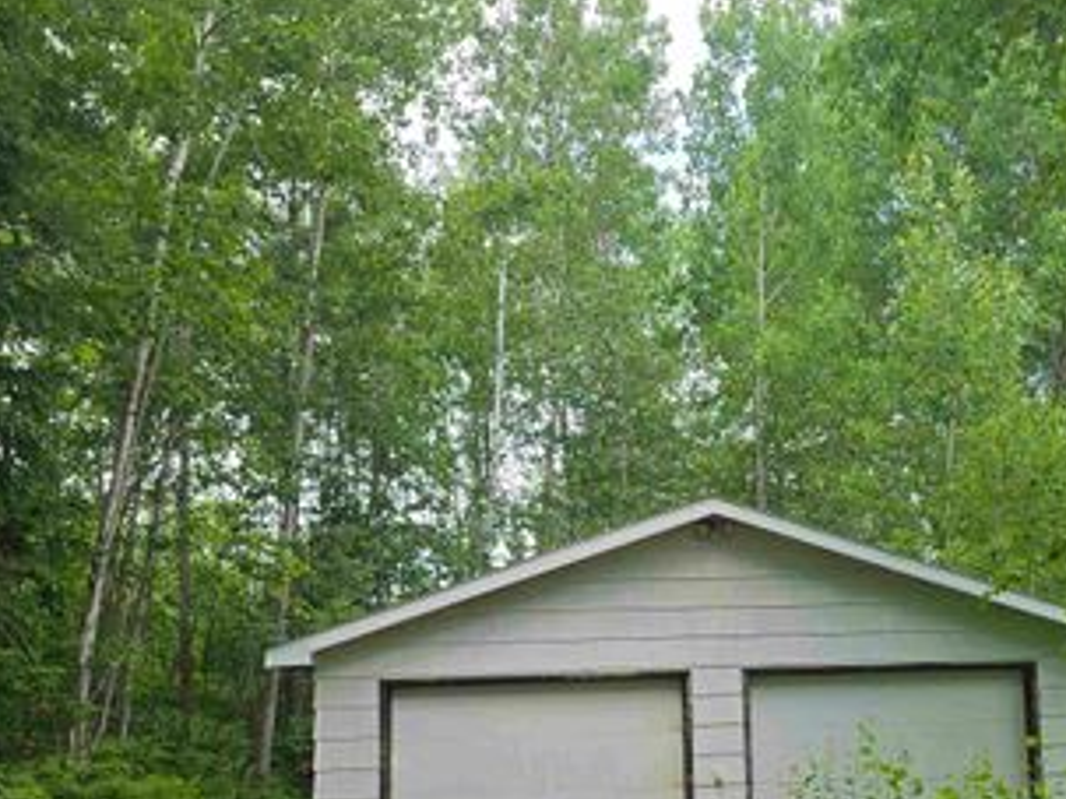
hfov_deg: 47.8
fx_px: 1170
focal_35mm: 38
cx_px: 746
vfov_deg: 36.9
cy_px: 590
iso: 12
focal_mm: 6.3
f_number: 1.7
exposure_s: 1/180
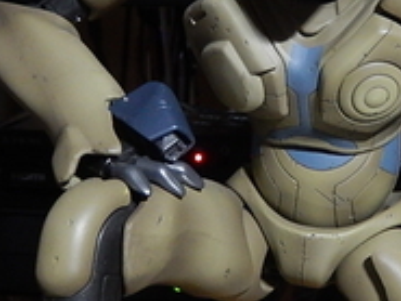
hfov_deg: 23.8
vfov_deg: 18.2
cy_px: 141
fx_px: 939
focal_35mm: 81
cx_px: 314
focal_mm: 4.5
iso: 400
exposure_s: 1/13
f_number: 3.4
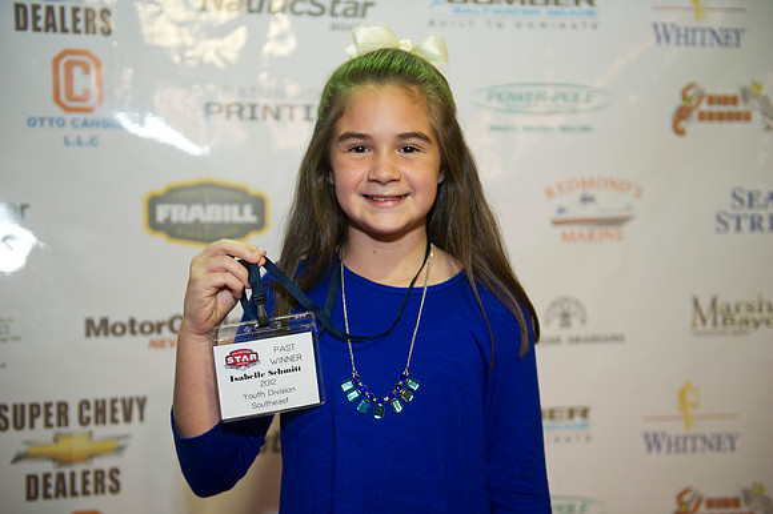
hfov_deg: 41.1
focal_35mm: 48
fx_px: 1030
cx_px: 386
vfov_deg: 28.0
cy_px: 257
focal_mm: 48
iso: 1000
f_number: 2.8
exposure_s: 1/80
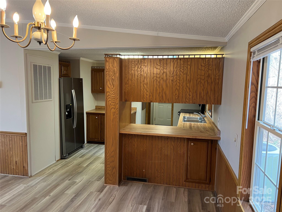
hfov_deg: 67.3
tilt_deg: -6.3
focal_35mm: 26
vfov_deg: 53.1
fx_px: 212
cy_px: 106
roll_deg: -0.8
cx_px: 141
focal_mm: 5.7
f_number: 1.5
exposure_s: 1/60
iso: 125
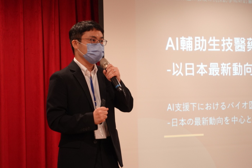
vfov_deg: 19.5
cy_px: 84
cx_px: 126
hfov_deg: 28.8
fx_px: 490
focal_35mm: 70
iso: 640
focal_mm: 25.7
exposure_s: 1/80
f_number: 2.8
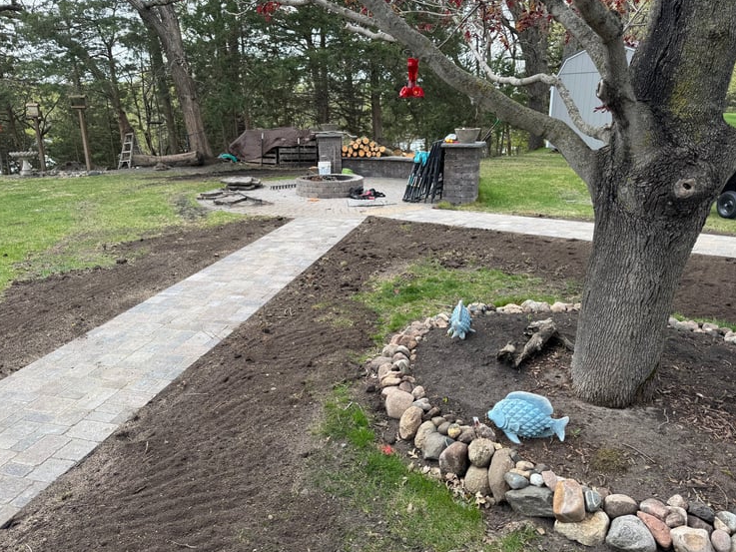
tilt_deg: -17.4
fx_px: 532
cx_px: 359
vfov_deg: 54.9
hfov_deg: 69.4
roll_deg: +0.3
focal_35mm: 25
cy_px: 274
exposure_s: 1/1026
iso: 80
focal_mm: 6.76
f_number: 1.78
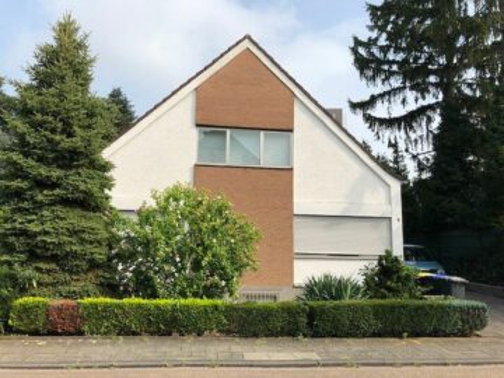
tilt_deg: +6.6
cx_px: 252
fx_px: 408
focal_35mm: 28
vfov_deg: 49.7
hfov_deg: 63.4
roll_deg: +1.4
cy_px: 189
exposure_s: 1/2088
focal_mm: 3.99
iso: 20
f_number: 1.8
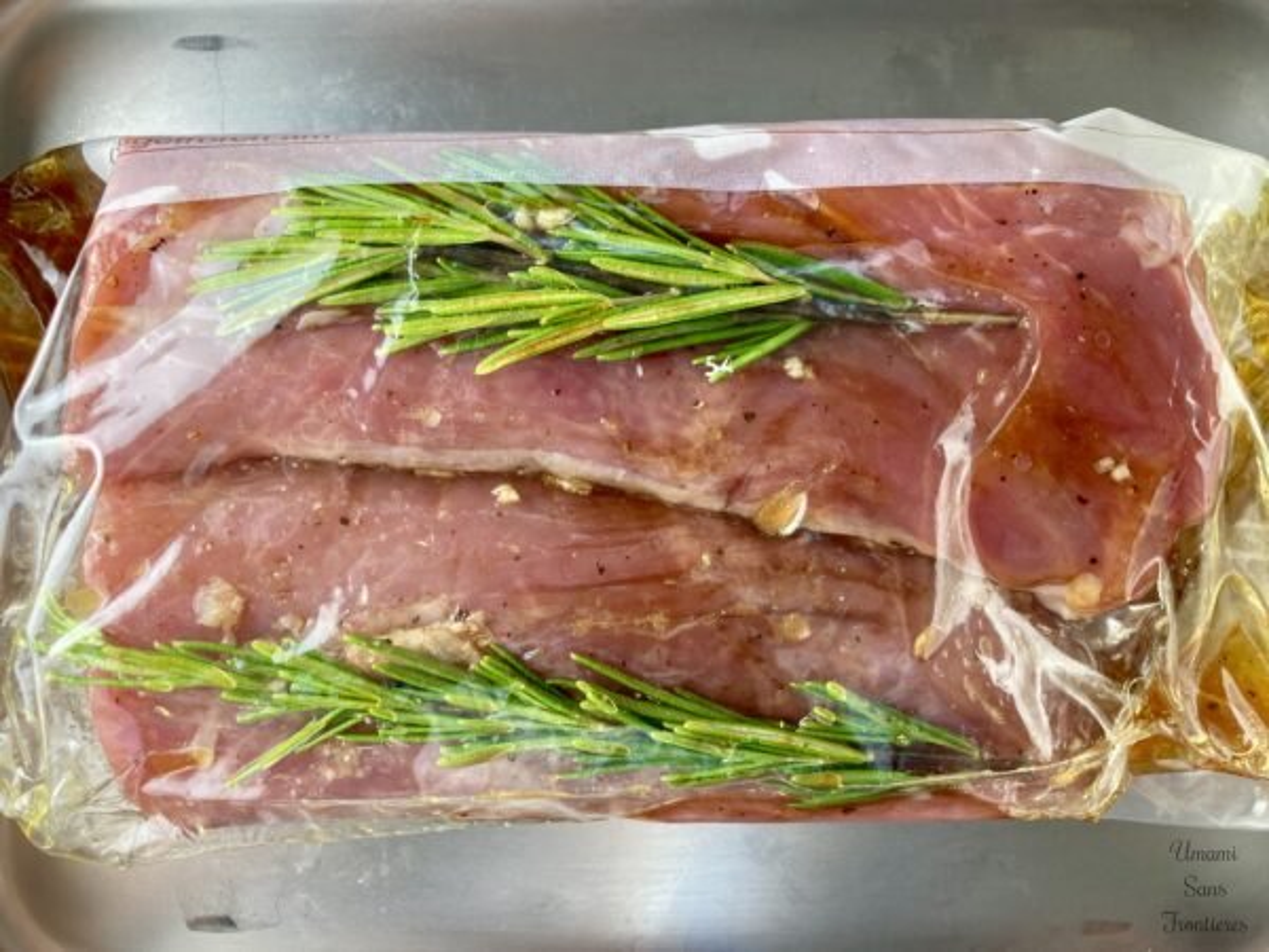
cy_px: 476
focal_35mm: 28
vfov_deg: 49.7
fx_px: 1026
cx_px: 634
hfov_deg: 63.4
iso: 80
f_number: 1.8
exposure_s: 1/50
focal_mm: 3.99
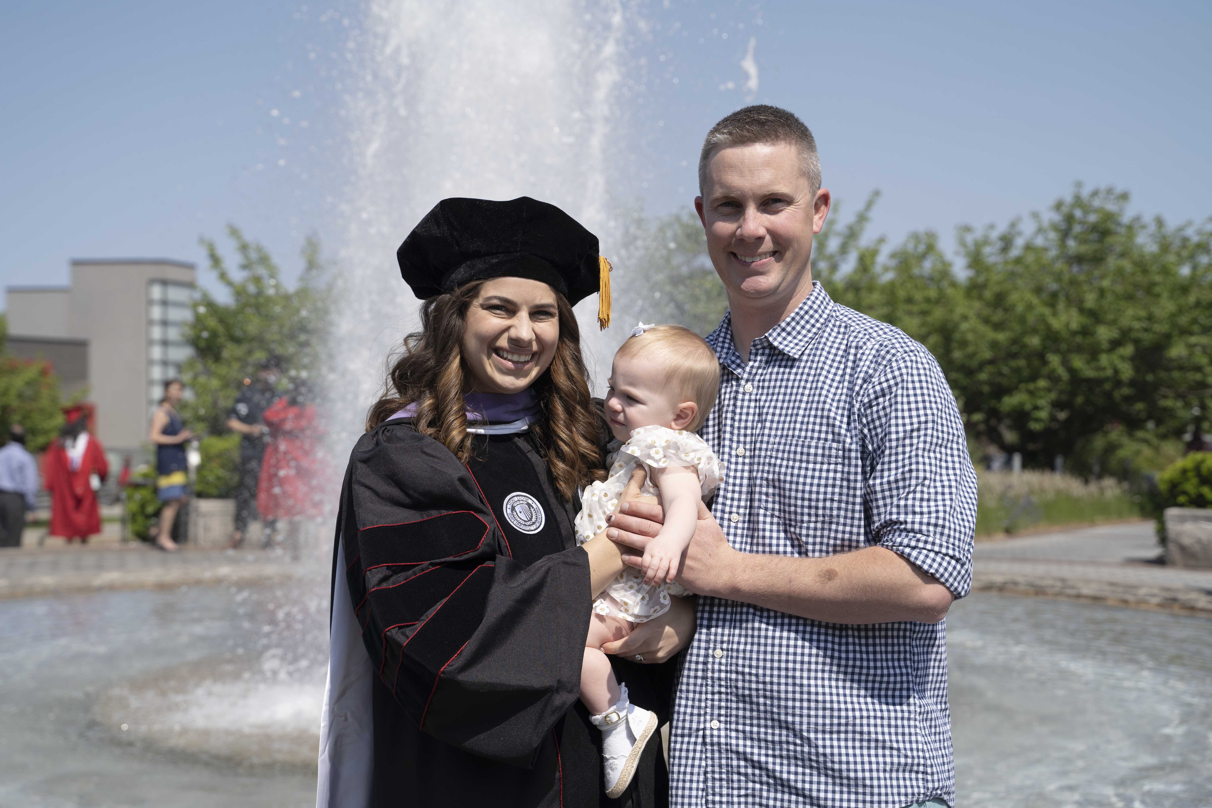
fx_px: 1751
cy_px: 404
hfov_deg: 38.2
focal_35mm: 52
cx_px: 606
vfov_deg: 26.0
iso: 160
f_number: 4.5
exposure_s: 1/1600
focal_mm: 52
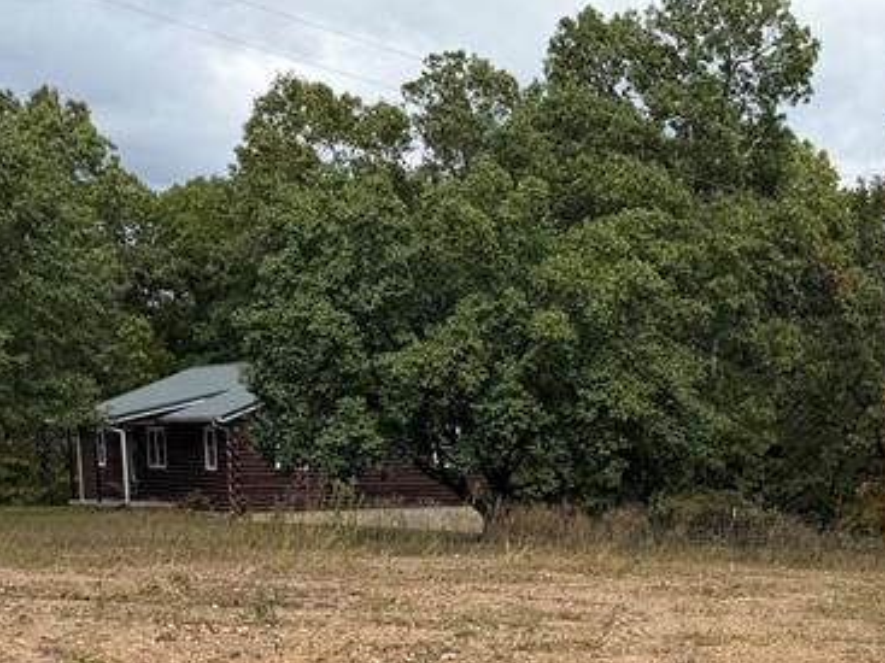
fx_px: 1712
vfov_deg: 21.4
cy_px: 610
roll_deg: +0.5
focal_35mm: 67
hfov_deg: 25.8
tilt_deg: -6.2
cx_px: 1076
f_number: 1.78
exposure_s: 1/2053
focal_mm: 6.76
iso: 80
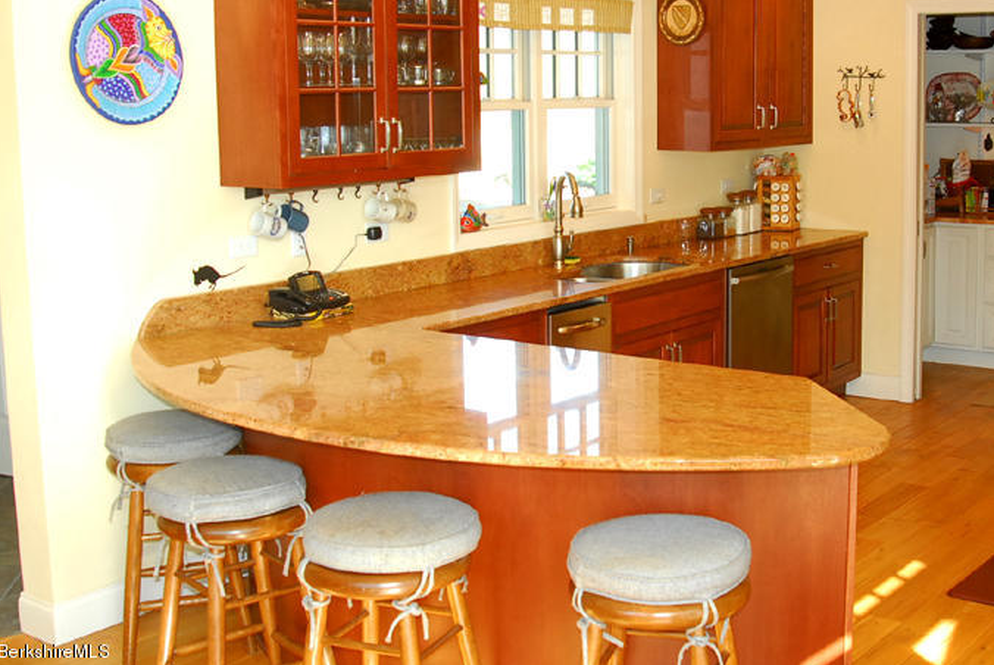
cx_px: 623
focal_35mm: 46
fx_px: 1271
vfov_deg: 29.2
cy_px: 260
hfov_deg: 42.4
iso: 400
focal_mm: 24
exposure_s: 1/60
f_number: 4
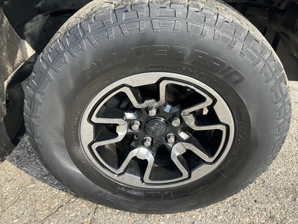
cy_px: 112
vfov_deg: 48.2
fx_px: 250
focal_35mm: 29
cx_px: 149
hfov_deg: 61.7
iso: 25
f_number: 1.8
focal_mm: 3
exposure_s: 1/270
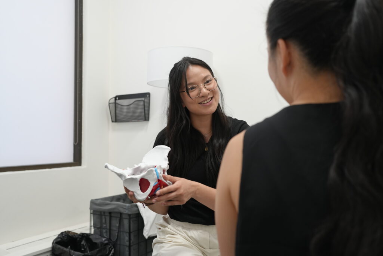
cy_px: 128
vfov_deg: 37.9
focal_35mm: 35
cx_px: 192
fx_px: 372
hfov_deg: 54.4
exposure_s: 1/160
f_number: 4
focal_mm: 35
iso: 800
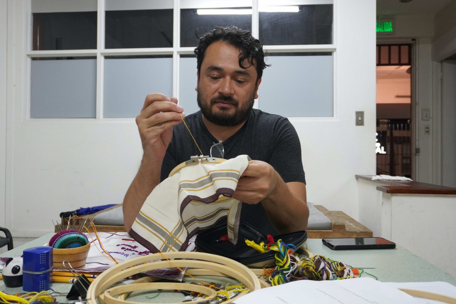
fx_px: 380
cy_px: 152
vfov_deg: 43.6
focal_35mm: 30
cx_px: 228
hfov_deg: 61.9
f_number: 5
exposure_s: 1/50
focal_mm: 20
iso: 1250
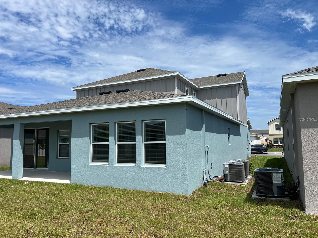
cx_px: 159
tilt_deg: +4.4
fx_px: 239
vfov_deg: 53.1
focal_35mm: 26
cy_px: 119
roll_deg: +0.6
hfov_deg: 67.3
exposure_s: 1/6993
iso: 50
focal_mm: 5.7
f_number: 1.5
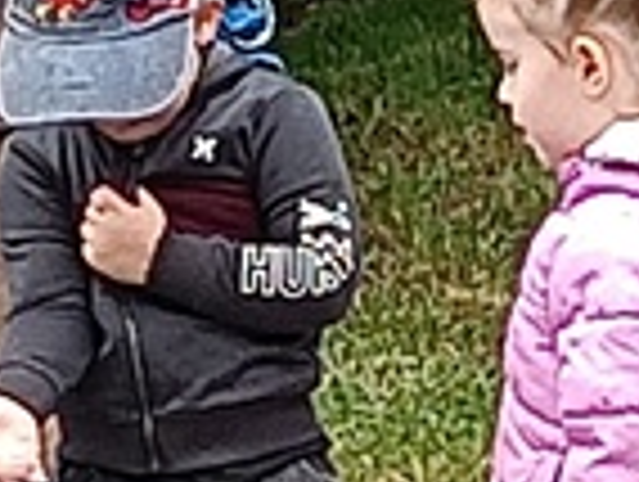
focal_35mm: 437
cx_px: 650
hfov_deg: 4.5
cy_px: 468
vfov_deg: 3.4
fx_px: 8081
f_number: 1.8
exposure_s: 1/139
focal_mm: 3.98
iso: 50
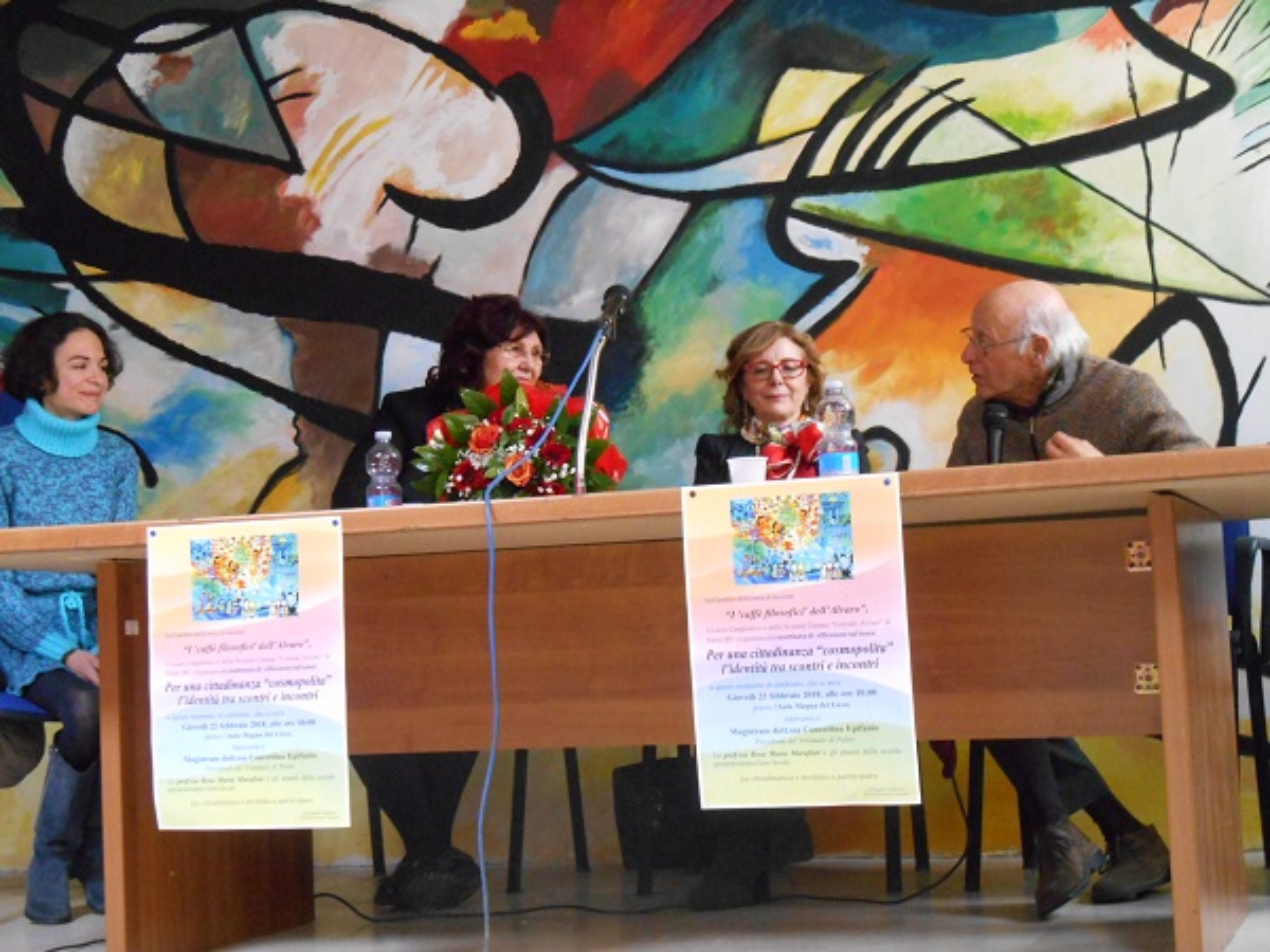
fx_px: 2238
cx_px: 635
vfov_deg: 24.0
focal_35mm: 61
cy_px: 476
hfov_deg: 31.7
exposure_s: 1/8
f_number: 4.4
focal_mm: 10.9
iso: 800
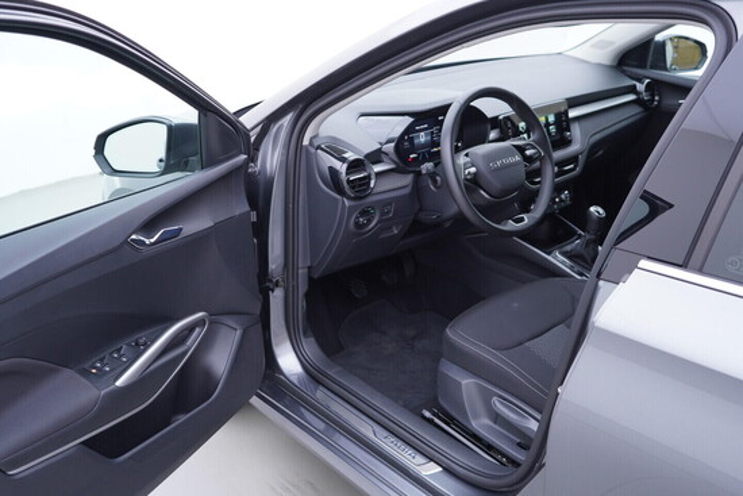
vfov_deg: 36.9
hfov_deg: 53.1
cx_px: 372
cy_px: 248
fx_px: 743
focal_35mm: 36
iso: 160
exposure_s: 1/40
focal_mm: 24
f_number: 2.8
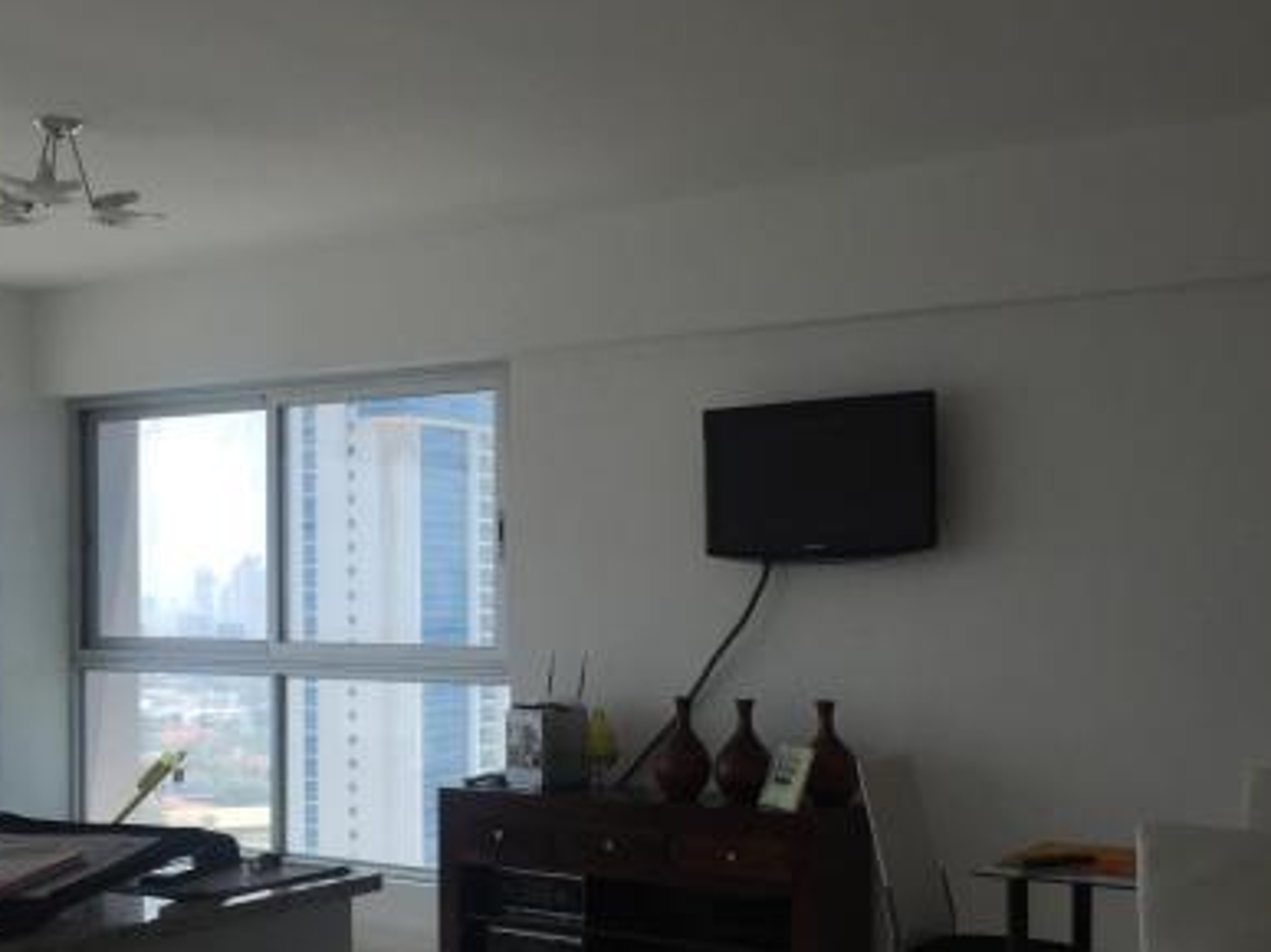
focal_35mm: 48
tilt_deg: -1.5
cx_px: 424
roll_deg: -0.5
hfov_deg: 39.2
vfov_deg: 30.0
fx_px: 1762
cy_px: 650
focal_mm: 4.15
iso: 32
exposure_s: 1/425
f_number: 2.2
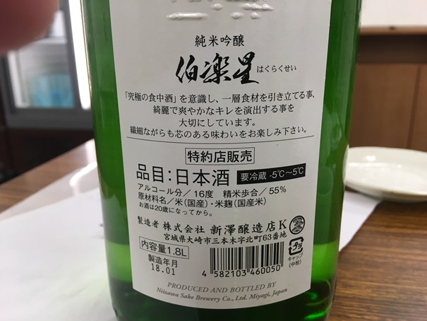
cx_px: 214
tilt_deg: -18.4
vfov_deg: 48.2
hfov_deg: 61.6
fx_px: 358
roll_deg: +1.2
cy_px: 160
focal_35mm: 29
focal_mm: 4.15
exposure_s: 1/40
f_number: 2.2
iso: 25
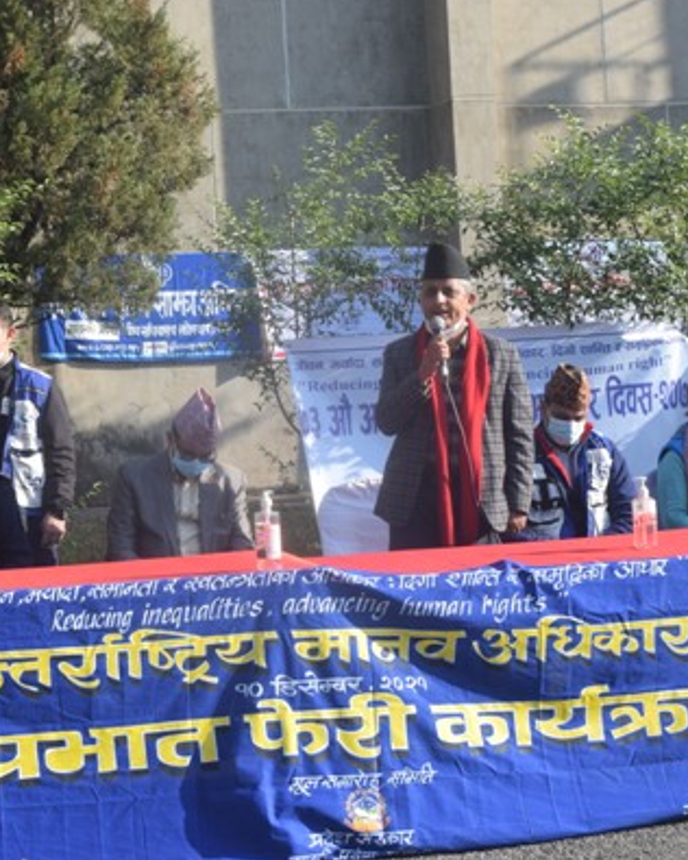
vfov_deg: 26.1
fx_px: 1858
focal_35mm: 73
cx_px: 303
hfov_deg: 21.0
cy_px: 400
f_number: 8
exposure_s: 1/250
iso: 200
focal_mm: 32
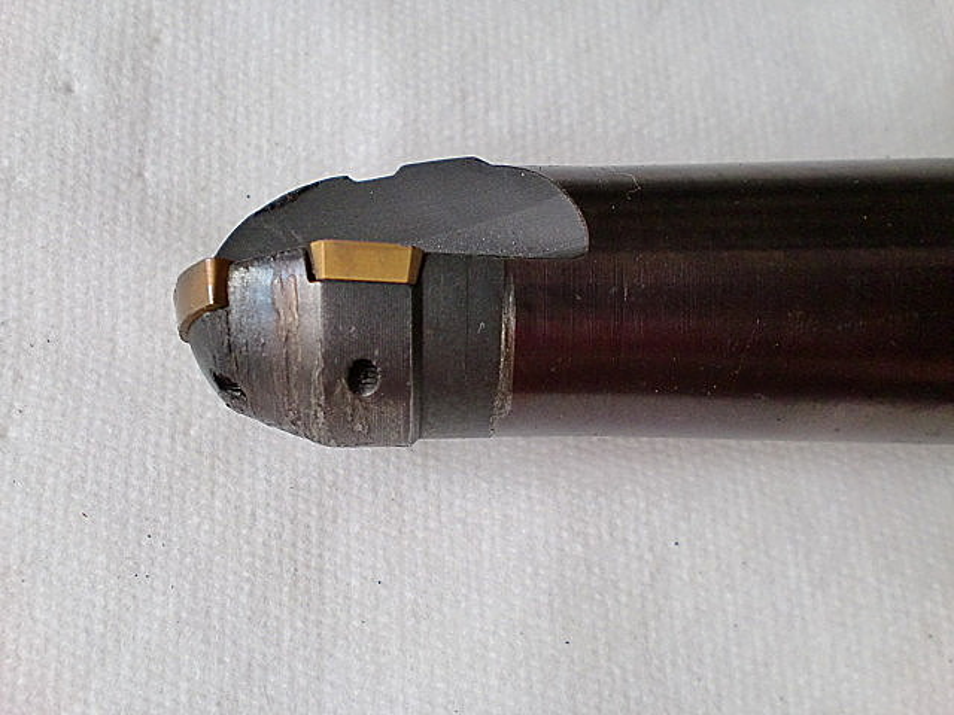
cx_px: 477
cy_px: 358
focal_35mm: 35
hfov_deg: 52.6
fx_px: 965
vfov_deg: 40.7
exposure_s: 1/60
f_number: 3.1
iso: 250
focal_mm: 6.3
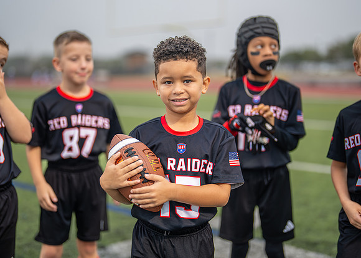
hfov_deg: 34.4
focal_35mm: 57
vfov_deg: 24.9
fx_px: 584
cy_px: 120
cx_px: 180
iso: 100
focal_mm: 50
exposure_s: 1/500
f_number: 1.2
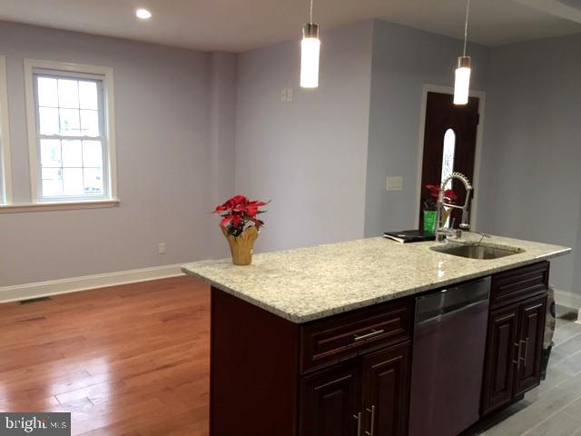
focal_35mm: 29
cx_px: 290
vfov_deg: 48.2
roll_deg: -2.0
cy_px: 218
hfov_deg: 61.7
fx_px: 487
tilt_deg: -7.4
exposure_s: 1/30
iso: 80
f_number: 2.2
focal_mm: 4.15
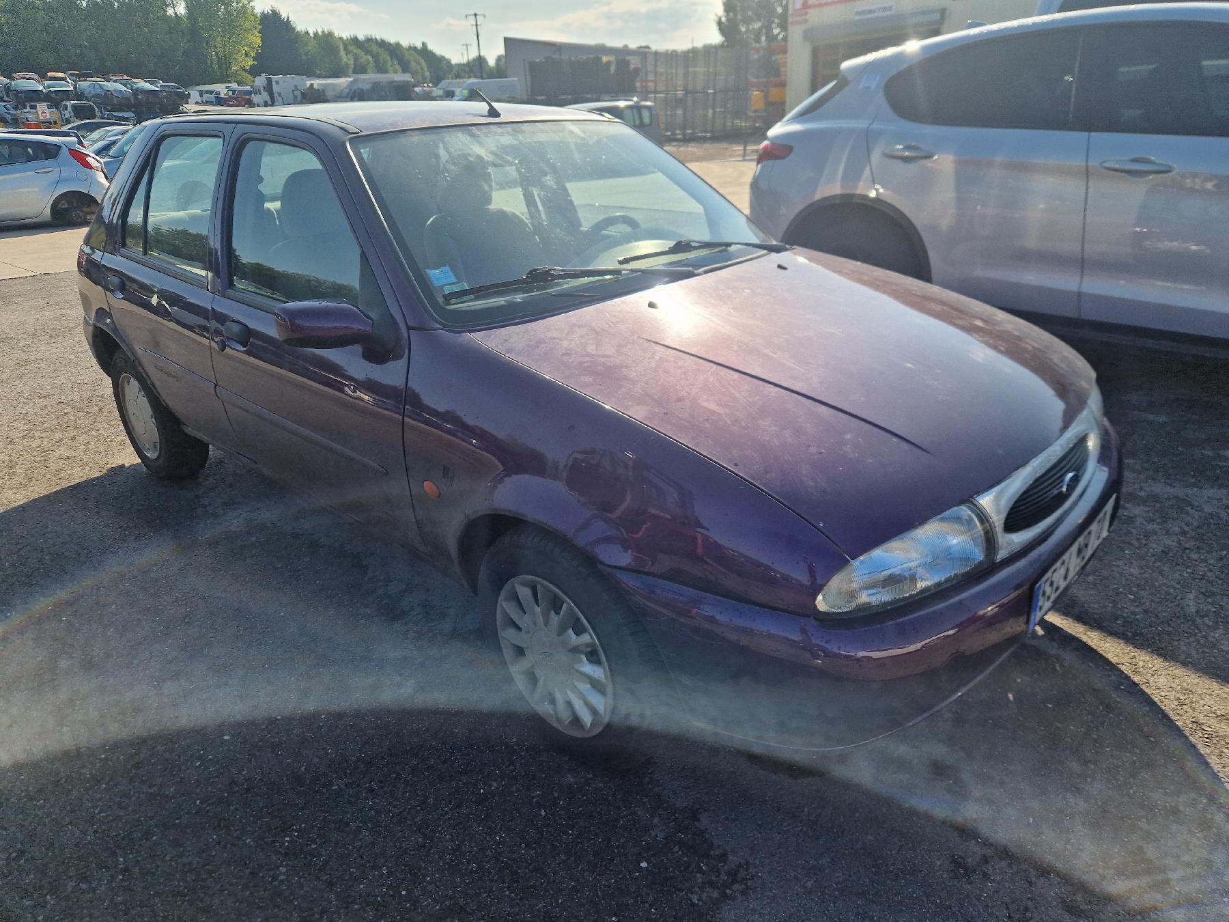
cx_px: 614
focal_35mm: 23
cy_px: 461
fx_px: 817
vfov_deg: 58.9
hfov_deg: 73.9
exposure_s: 1/1250
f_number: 1.8
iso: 50
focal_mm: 5.4
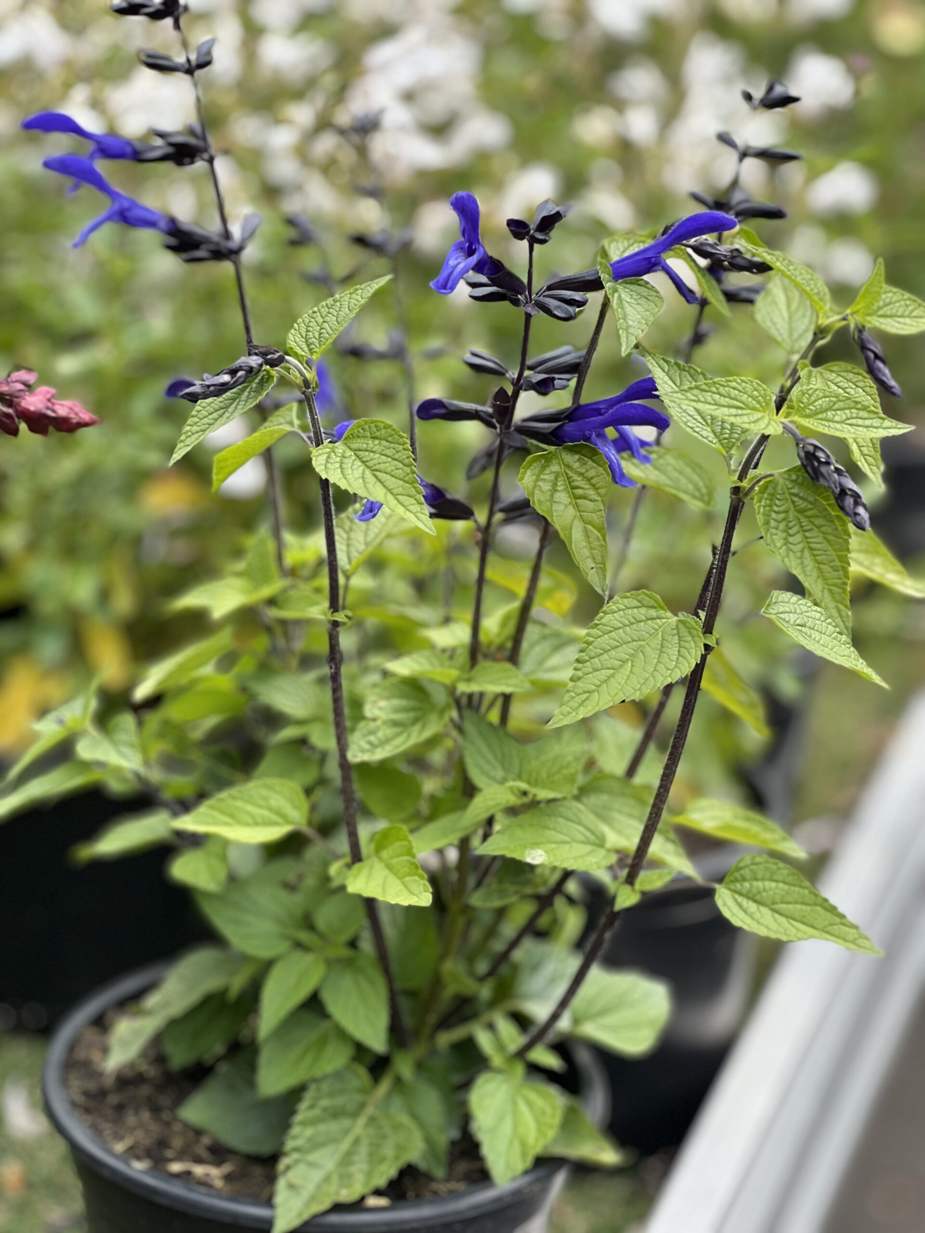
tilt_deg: -17.9
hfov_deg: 19.1
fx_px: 2743
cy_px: 616
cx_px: 462
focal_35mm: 77
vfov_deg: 25.3
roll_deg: -1.9
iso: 20
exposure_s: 1/123
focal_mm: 9
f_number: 2.8
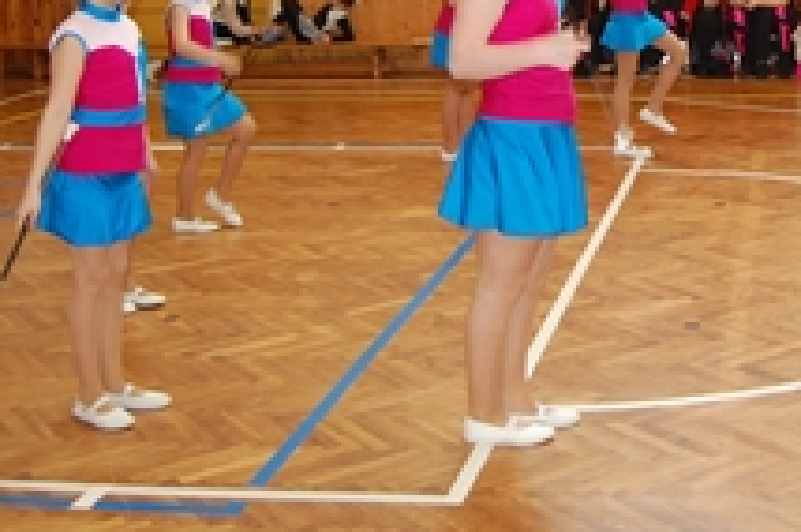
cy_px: -15
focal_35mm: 63
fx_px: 1400
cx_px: 655
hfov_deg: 31.0
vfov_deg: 20.7
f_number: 3.5
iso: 400
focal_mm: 18
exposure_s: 1/60
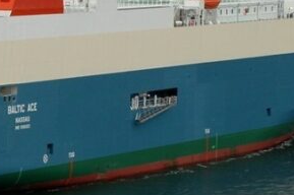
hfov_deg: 7.7
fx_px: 2170
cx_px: -62
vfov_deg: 5.2
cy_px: 150
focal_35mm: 266
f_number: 8
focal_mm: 50
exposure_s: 1/160
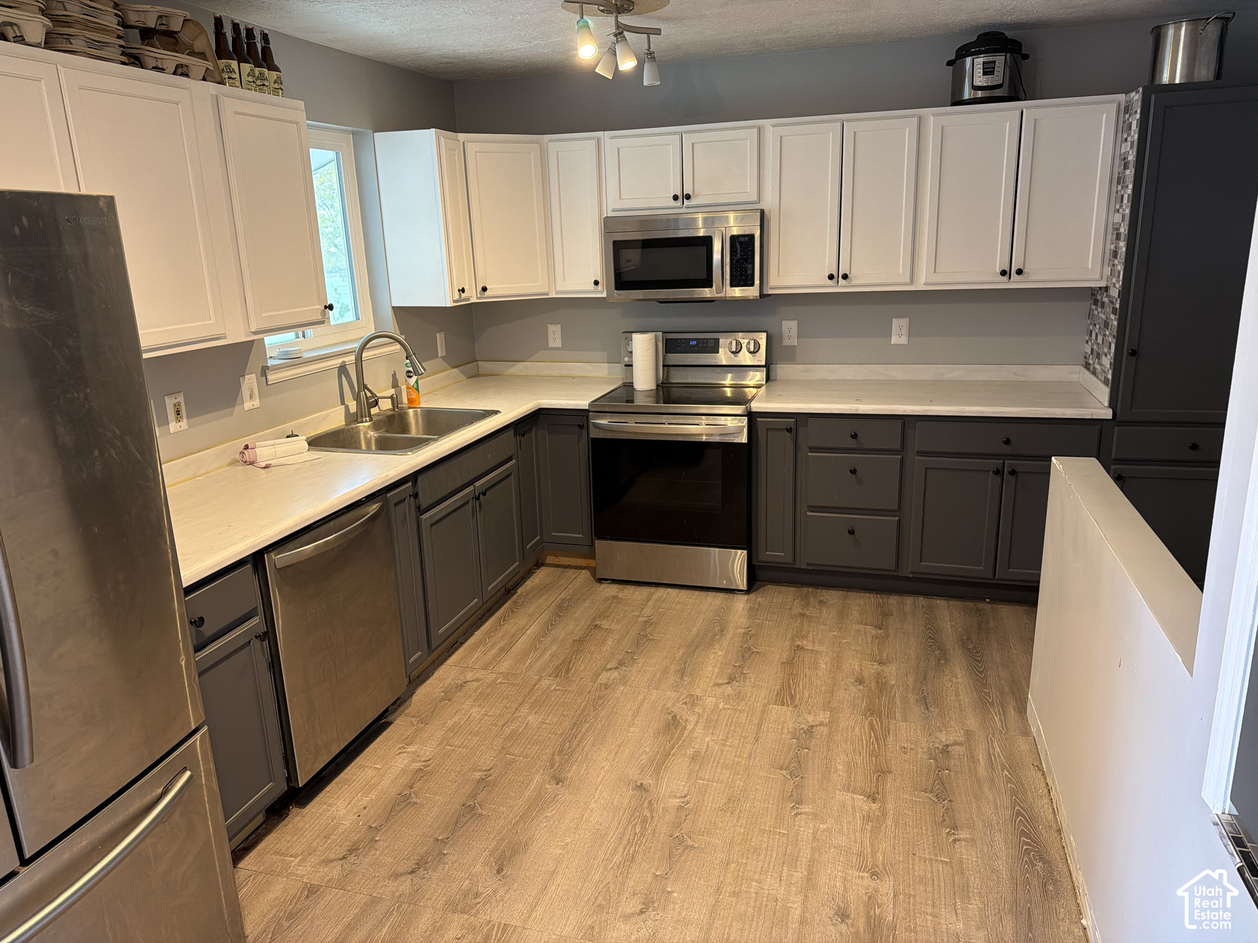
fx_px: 872
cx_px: 629
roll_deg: +2.2
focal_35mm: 24
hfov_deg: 71.6
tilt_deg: -15.1
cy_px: 472
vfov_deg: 56.8
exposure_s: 1/60
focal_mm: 6.76
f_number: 1.78
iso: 200
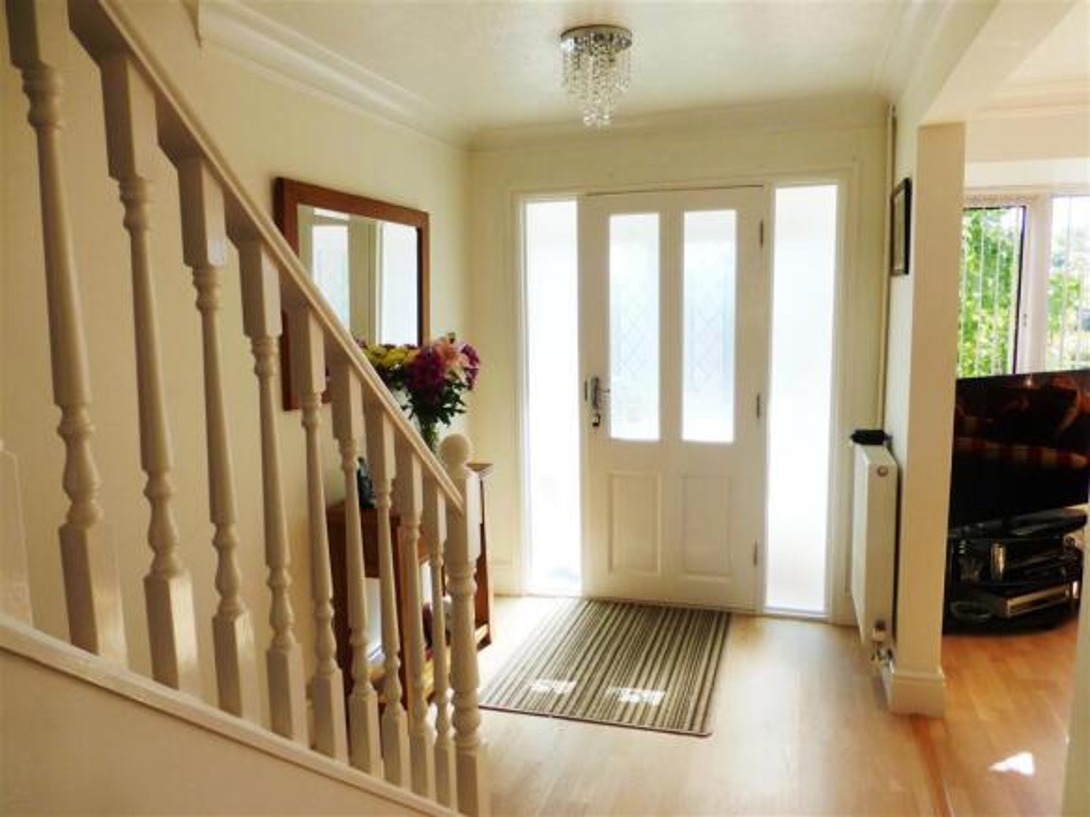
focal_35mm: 24
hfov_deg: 71.6
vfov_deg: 56.8
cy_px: 408
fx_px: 756
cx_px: 545
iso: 100
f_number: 3.3
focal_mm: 4.3
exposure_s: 1/200
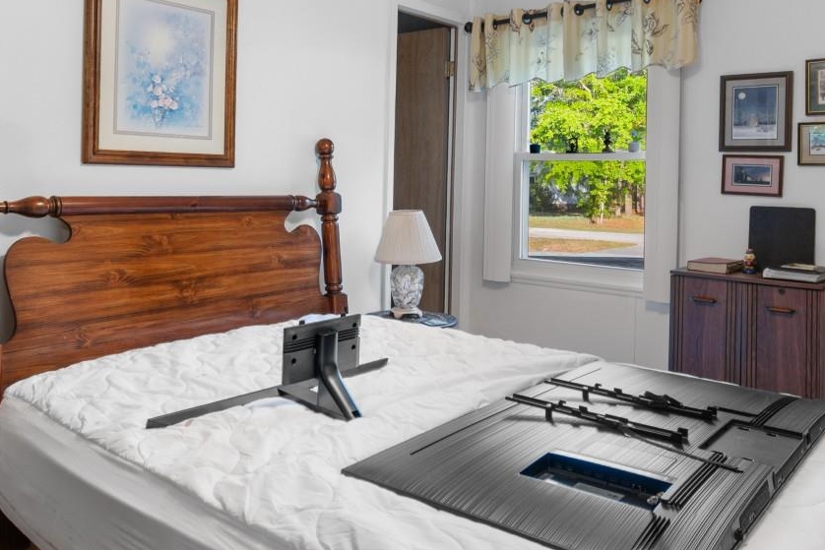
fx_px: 665
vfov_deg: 44.2
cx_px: 389
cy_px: 177
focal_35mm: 29
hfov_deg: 63.6
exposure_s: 1/6
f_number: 4.5
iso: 100
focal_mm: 10
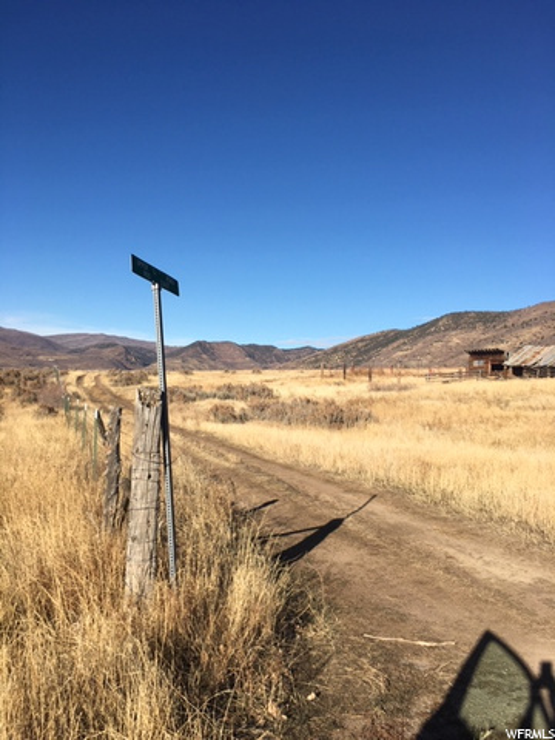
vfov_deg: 61.7
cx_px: 278
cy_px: 370
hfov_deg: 48.2
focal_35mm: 29
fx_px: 620
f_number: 2.2
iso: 25
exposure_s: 1/1972
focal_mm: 4.15
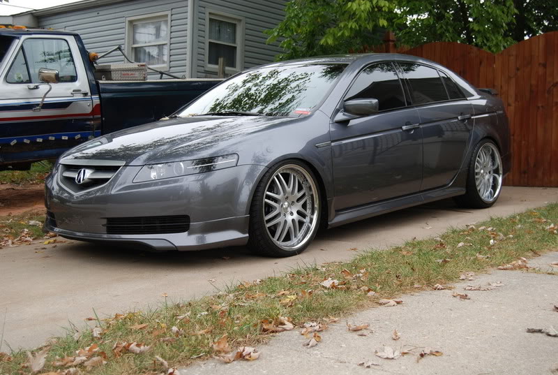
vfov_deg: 28.2
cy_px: 188
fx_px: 746
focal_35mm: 48
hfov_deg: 41.0
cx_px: 279
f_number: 5.6
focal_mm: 32
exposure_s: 1/125
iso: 125
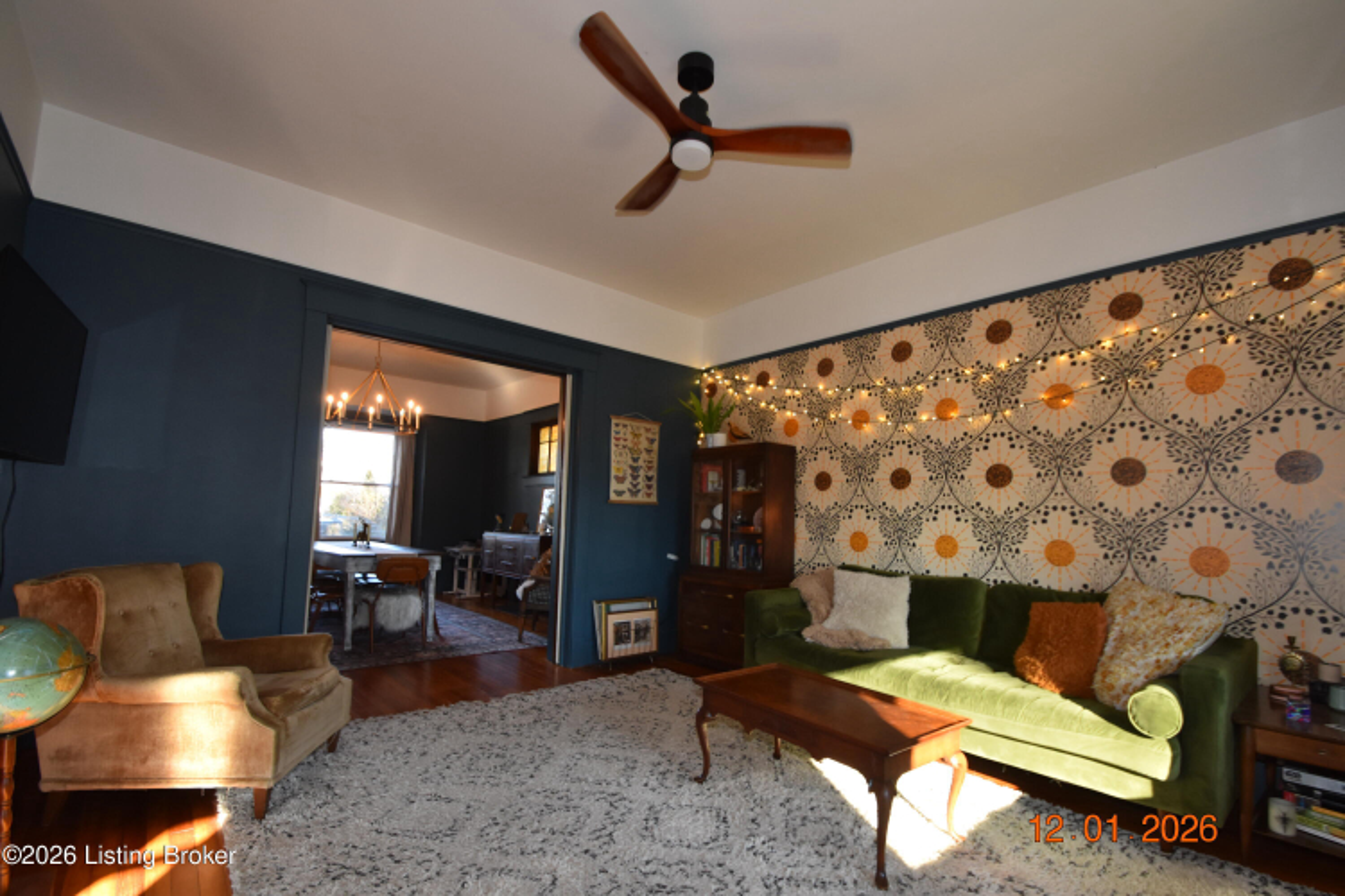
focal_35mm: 15
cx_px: 672
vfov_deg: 77.3
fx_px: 560
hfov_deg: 100.4
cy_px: 448
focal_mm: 10
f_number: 5
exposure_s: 1/100
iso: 800
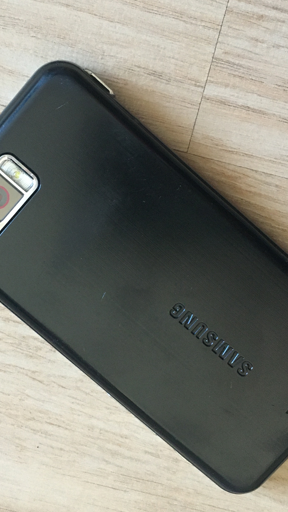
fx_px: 706
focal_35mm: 52
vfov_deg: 39.9
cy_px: 262
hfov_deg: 23.0
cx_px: 96
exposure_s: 1/25
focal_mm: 4.15
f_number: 2.2
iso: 200
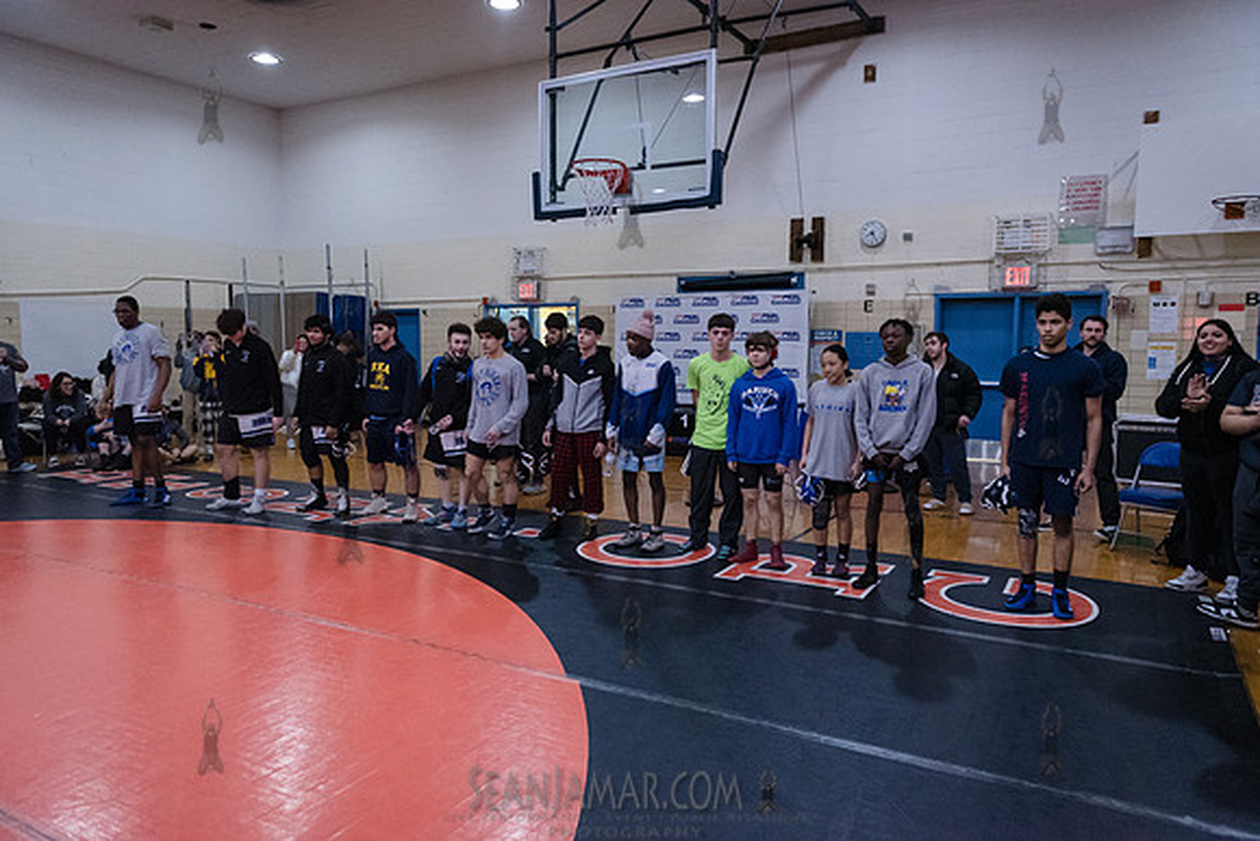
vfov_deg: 53.2
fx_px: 840
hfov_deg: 73.7
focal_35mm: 24
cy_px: 420
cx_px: 630
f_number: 3.2
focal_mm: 24
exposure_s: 1/400
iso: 8000
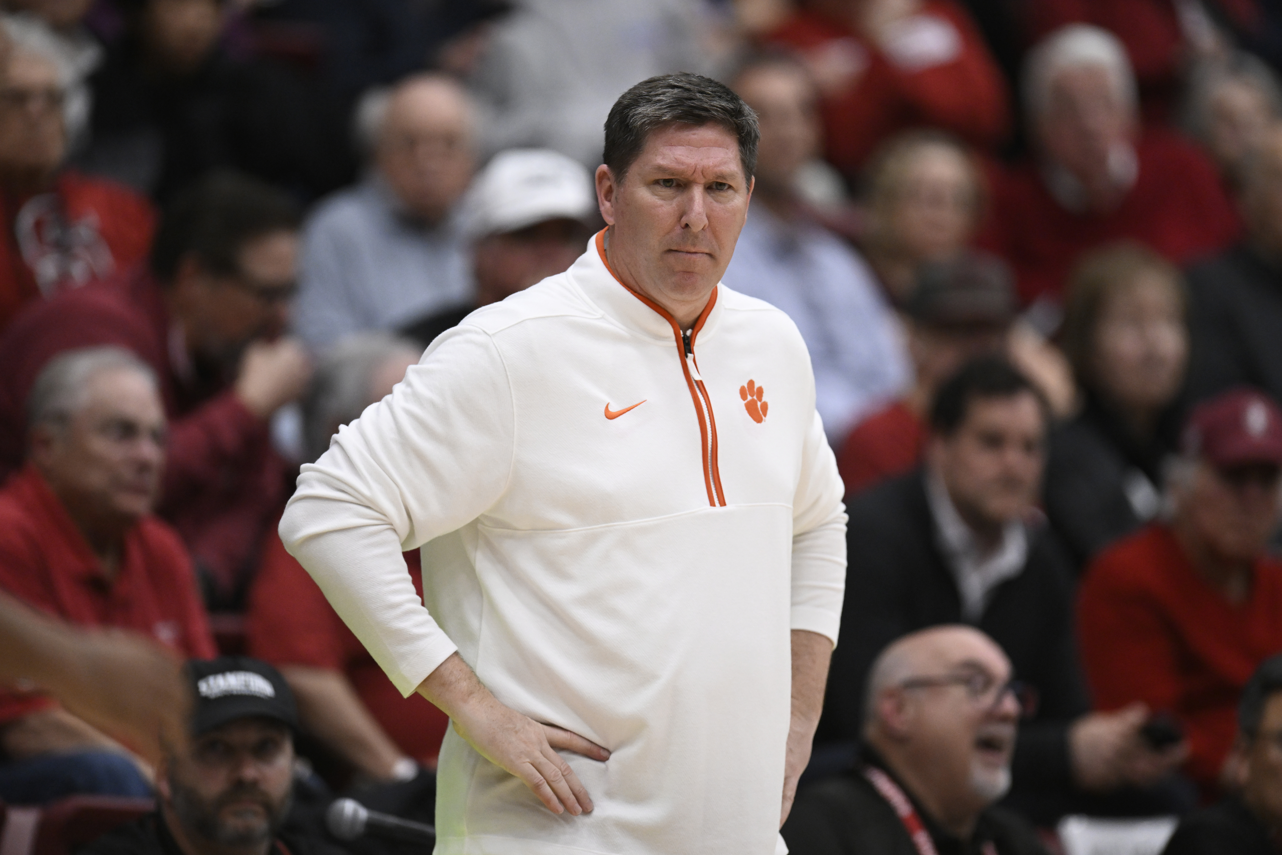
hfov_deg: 5.2
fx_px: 14243
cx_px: 641
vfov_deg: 3.4
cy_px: 428
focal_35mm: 400
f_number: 2.8
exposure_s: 1/2000
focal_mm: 400
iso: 4000
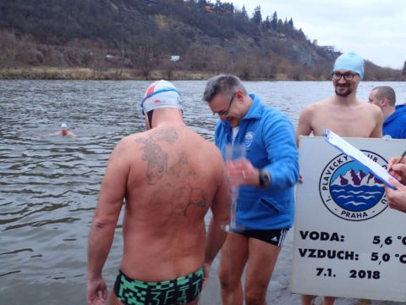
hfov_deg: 56.8
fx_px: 375
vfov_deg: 44.2
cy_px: 152
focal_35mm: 32
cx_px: 203
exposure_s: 1/30
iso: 400
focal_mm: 5.87
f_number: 2.4
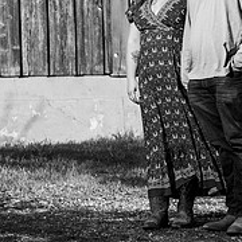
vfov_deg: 7.1
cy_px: -32
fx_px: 1946
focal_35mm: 246
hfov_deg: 7.1
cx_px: 187
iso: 160
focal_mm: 116
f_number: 5.6
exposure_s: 1/250
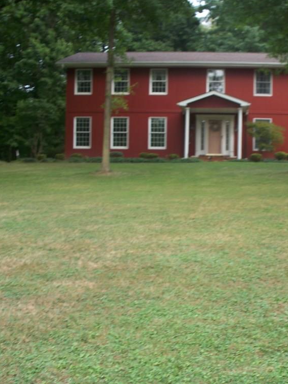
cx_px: 211
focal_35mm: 49
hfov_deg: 29.3
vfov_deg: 38.9
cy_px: 194
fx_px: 544
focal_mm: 7.54
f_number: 2.8
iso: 80
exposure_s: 1/80
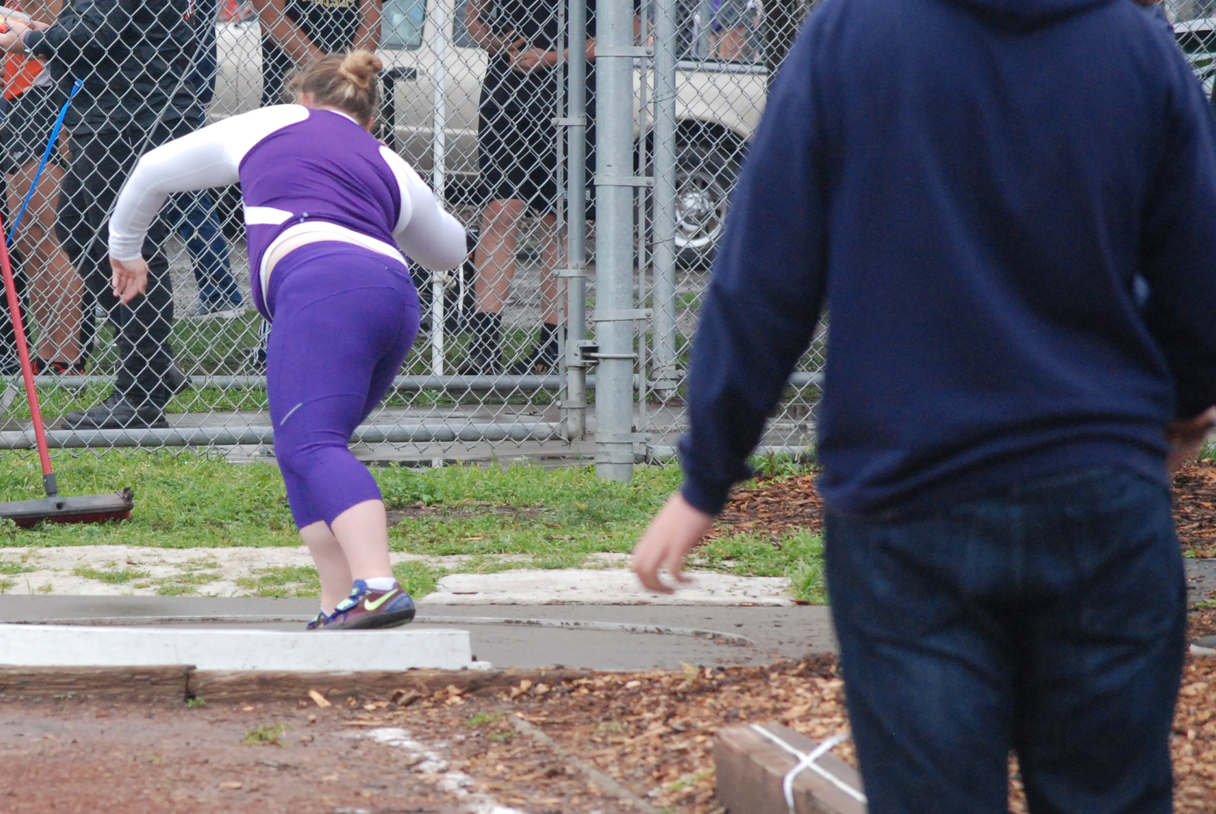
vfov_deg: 4.6
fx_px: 10179
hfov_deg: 6.8
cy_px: 452
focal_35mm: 301
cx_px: 203
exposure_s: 1/640
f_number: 6.3
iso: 1000
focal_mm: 116
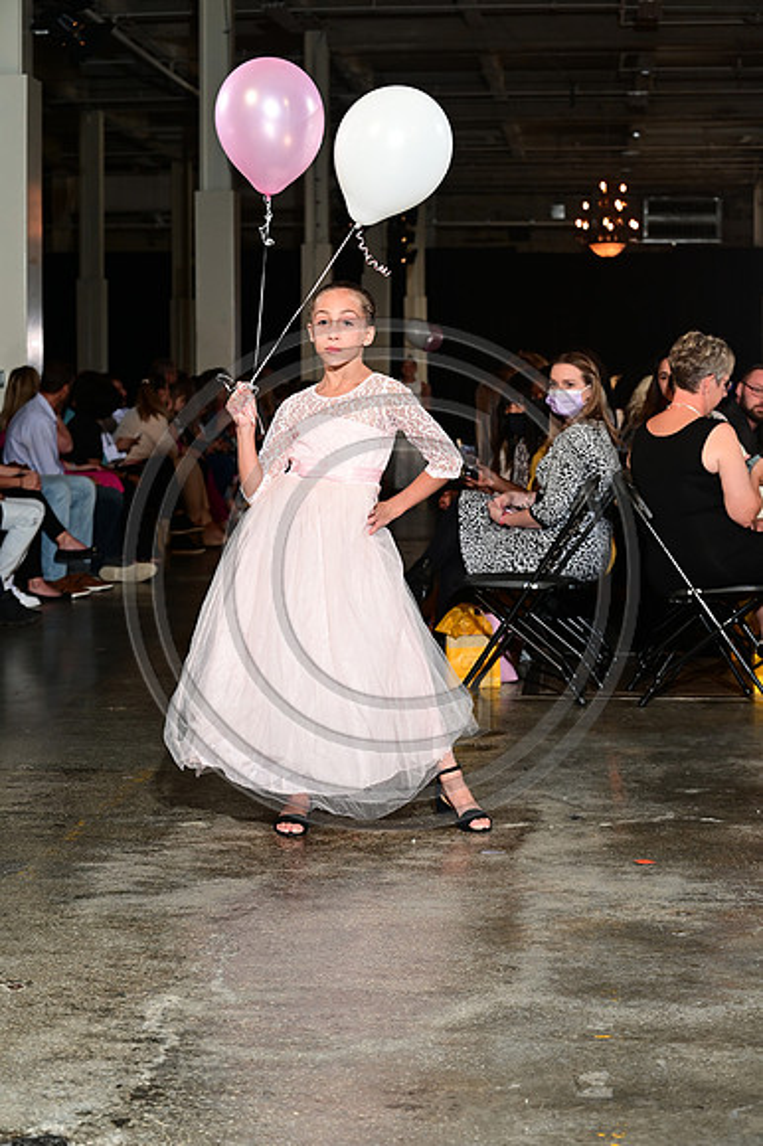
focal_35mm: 70
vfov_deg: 28.9
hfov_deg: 19.4
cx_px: 382
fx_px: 2228
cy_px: 573
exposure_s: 1/125
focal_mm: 70
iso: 1000
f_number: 6.3
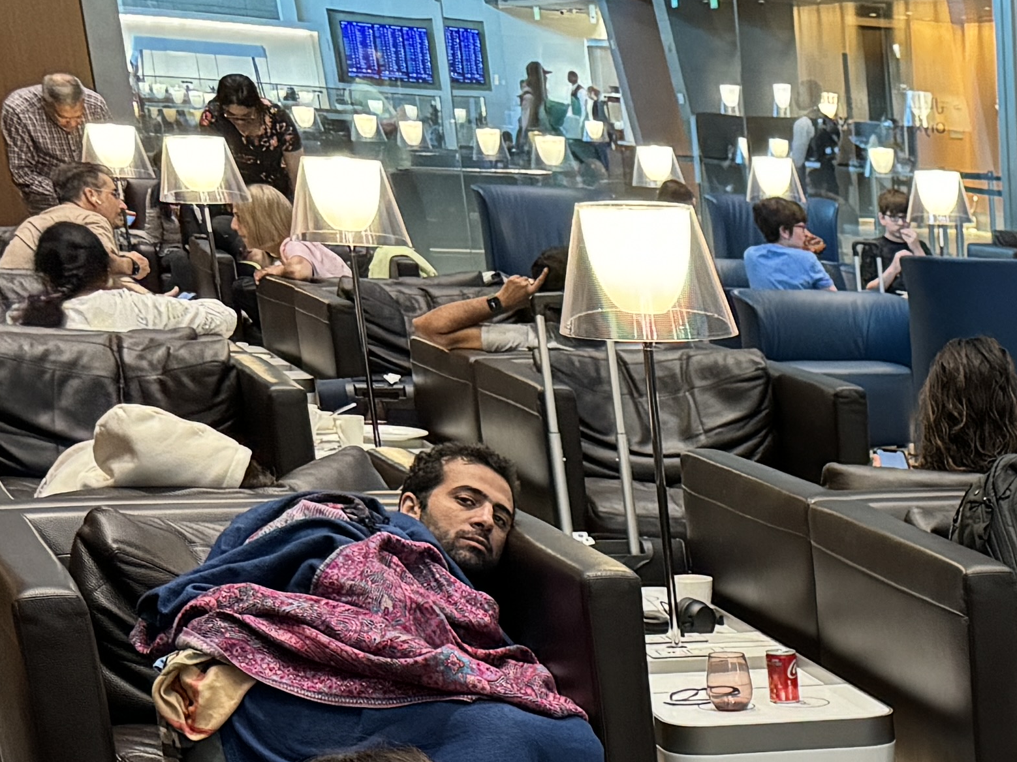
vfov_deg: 14.8
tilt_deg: -23.9
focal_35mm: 88
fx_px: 2585
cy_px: 1328
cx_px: 1685
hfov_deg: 18.6
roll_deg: -3.2
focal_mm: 6.76
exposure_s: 1/50
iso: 400
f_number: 1.78
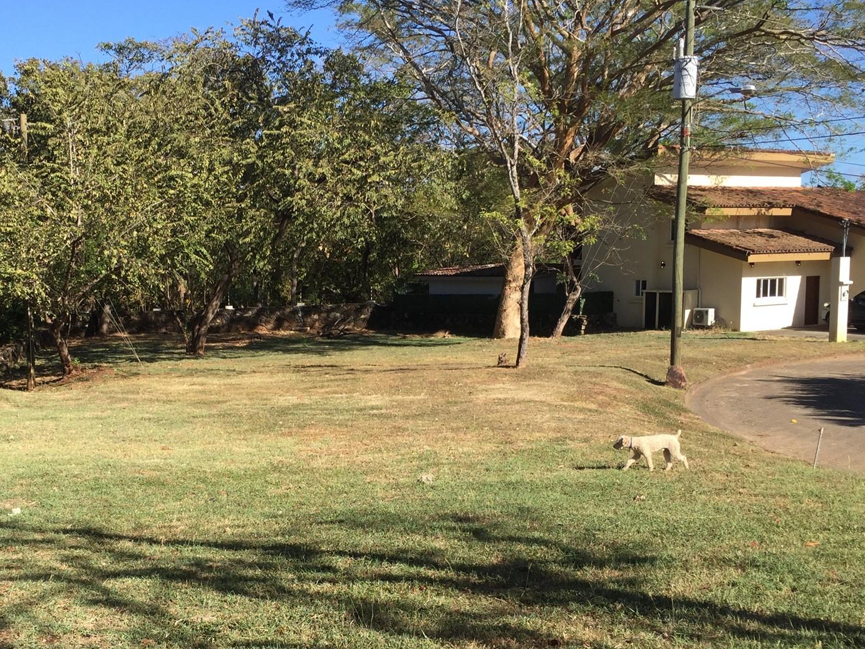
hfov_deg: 43.4
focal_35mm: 43
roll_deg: +1.2
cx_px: 307
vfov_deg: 33.4
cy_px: 416
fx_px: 1075
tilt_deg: -8.2
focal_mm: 4.15
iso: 32
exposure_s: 1/1130
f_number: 2.2
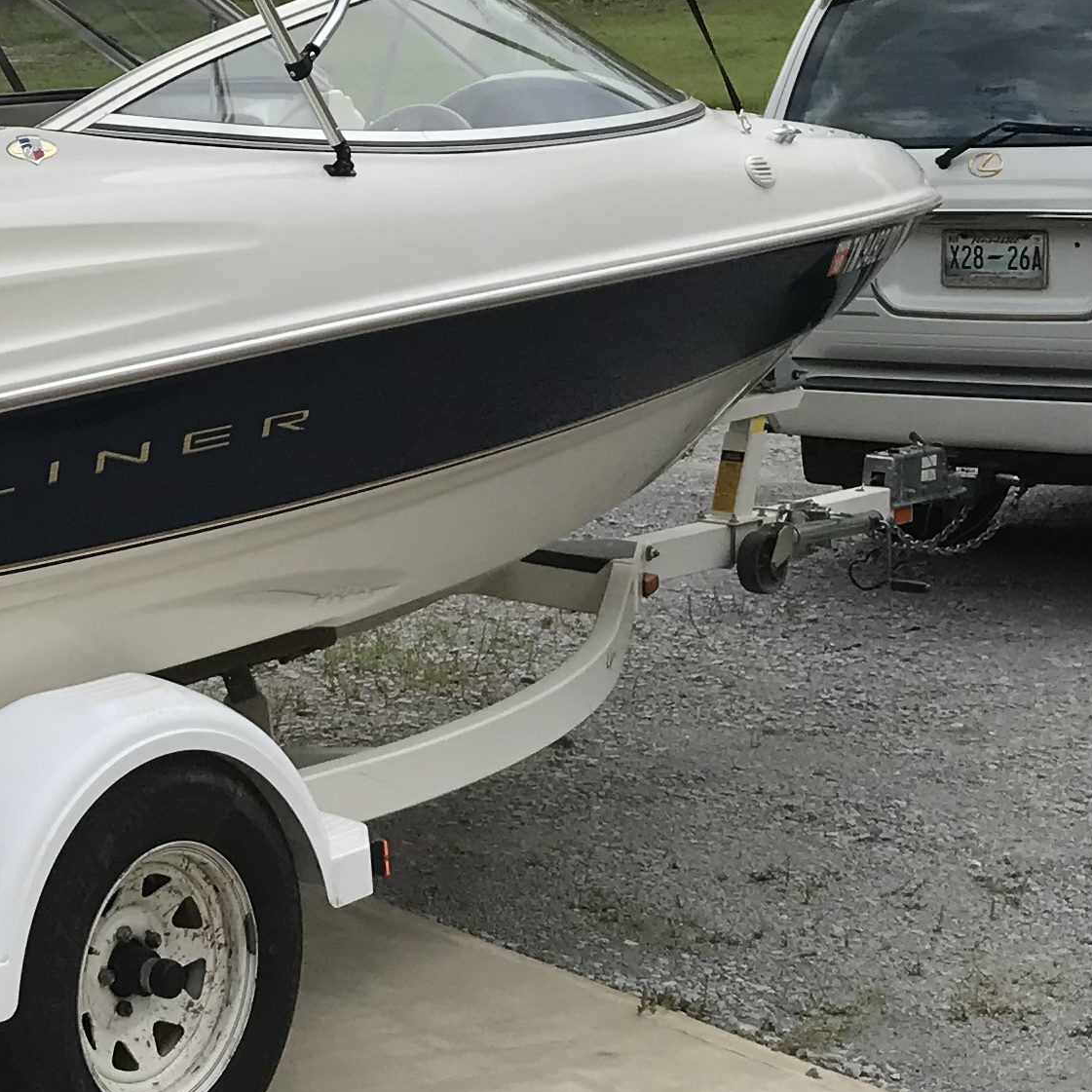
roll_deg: +0.6
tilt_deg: -0.8
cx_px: -128
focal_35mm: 89
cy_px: 224
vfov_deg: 19.3
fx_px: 3176
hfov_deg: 18.7
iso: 20
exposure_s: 1/847
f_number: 1.8
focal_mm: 3.99
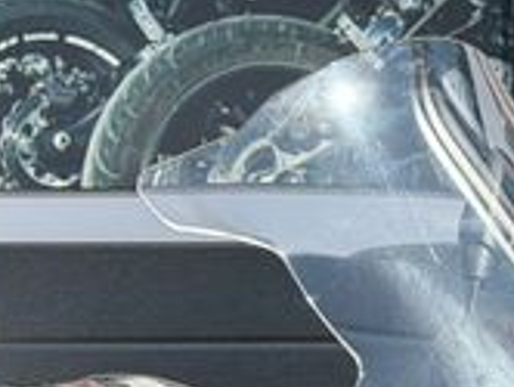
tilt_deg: -11.7
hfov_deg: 10.7
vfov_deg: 7.8
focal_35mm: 185
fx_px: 2751
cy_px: 641
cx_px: 356
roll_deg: -0.4
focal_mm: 6.76
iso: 100
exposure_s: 1/2762
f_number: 1.78
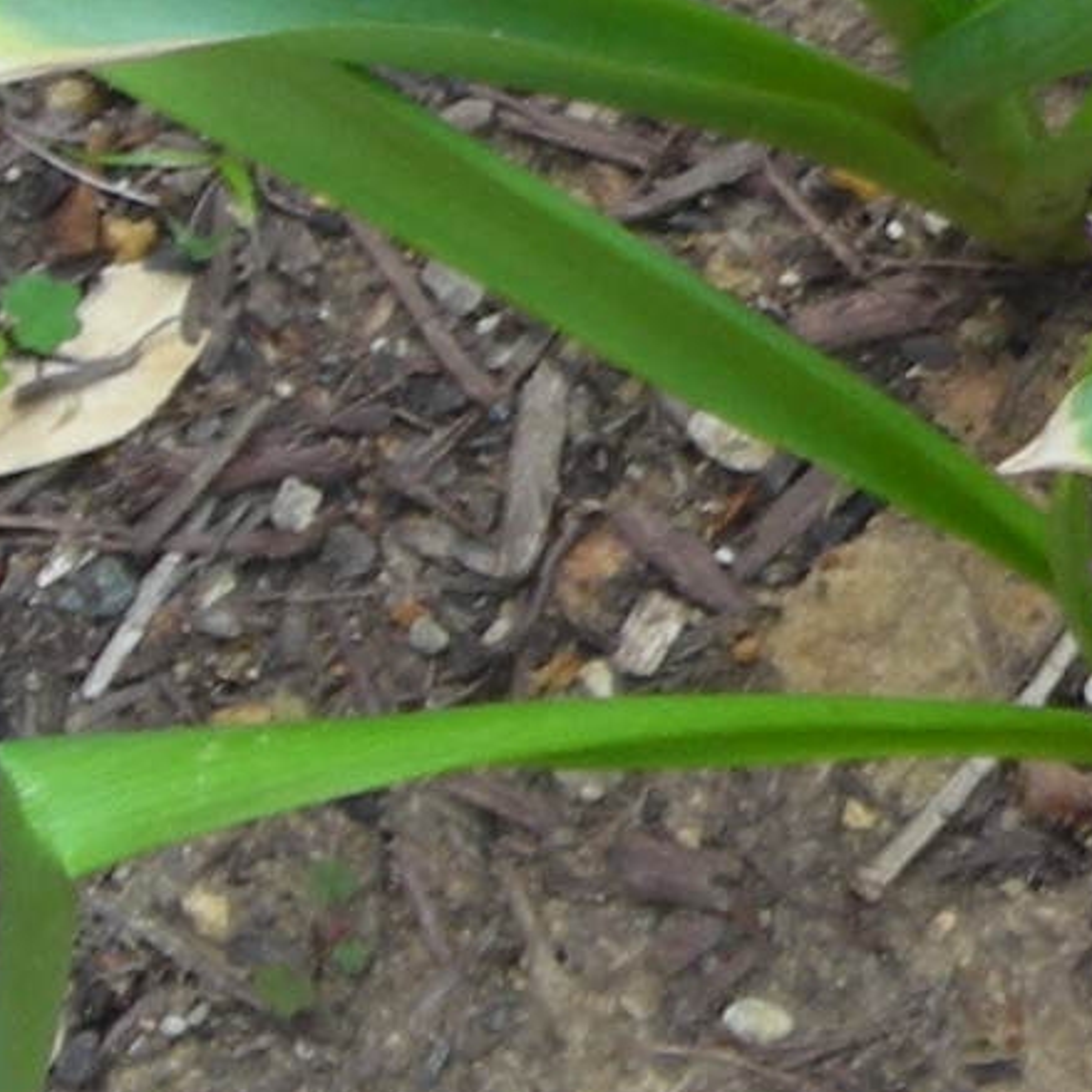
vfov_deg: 8.1
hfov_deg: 7.7
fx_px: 7673
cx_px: 2435
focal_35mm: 215
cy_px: -201
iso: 50
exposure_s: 1/52.3
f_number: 3.2
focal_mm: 6.3
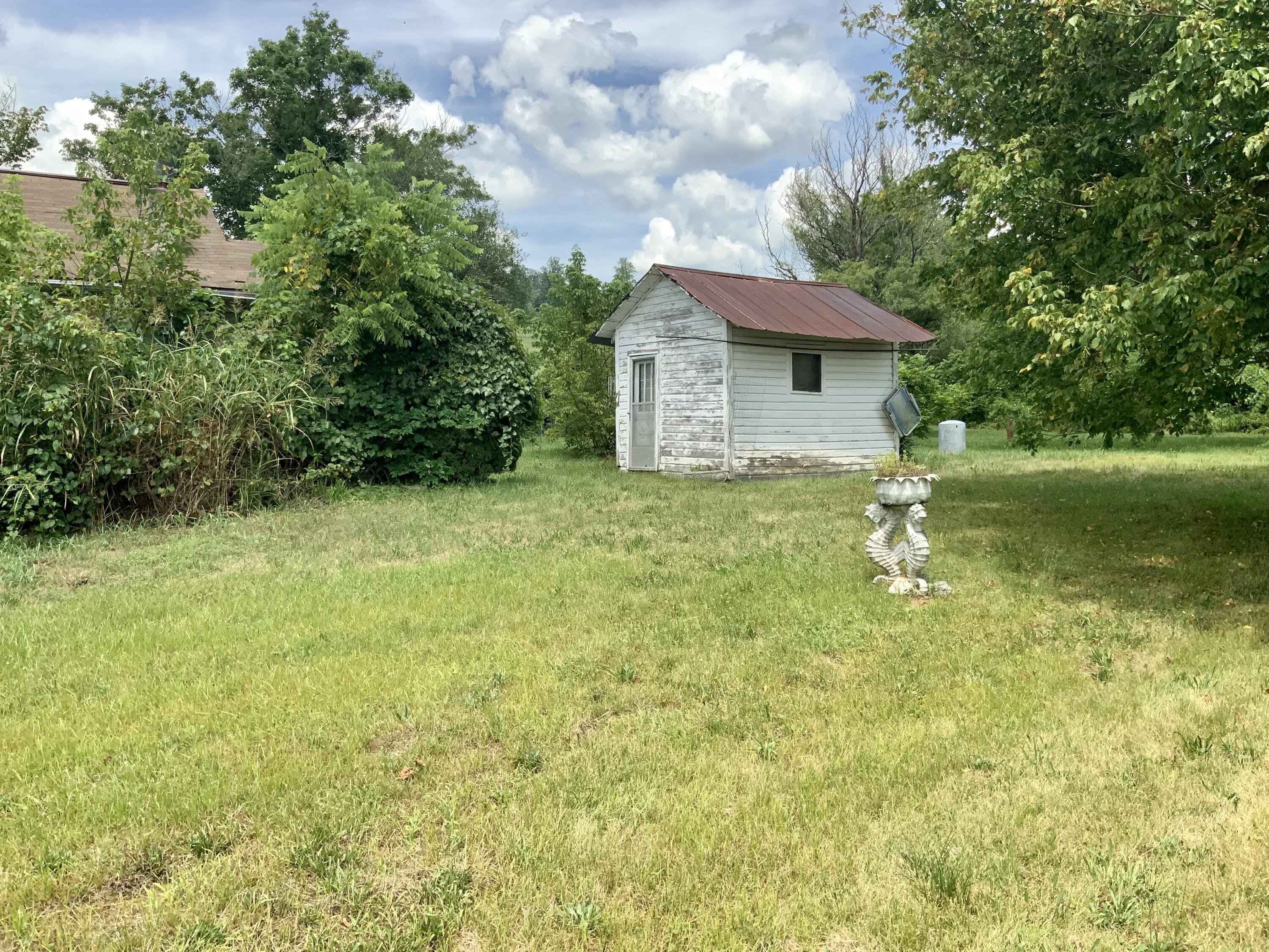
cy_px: 476
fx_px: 1063
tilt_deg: -2.5
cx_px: 634
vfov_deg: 48.2
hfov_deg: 61.7
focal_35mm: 29
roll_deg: -0.5
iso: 16
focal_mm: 3
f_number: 1.8
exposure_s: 1/1015
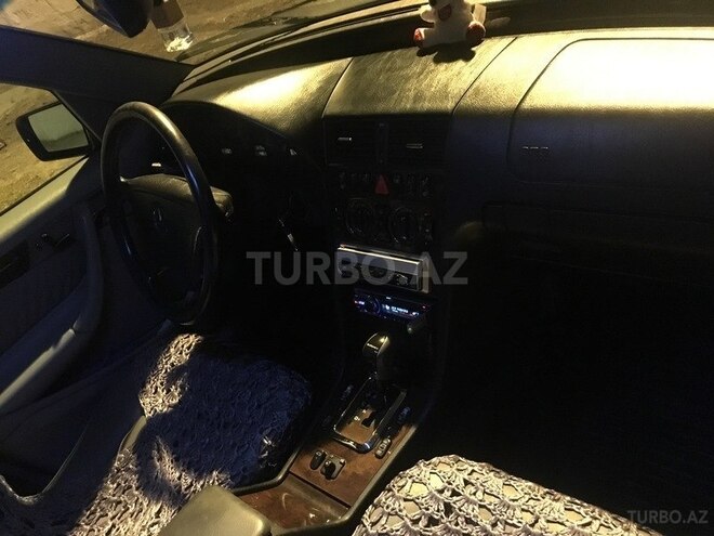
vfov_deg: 48.2
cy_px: 268
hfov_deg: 61.7
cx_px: 357
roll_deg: +26.9
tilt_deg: -36.3
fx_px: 598
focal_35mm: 29
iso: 1000
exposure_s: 1/17
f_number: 2.2
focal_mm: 4.15
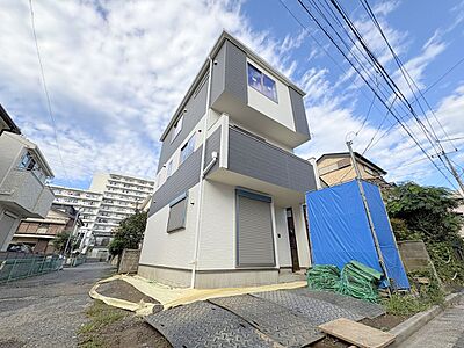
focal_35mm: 14
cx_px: 232
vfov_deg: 85.7
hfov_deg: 102.1
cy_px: 174
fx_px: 188
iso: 40
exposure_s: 1/1063
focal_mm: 2.22
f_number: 2.2
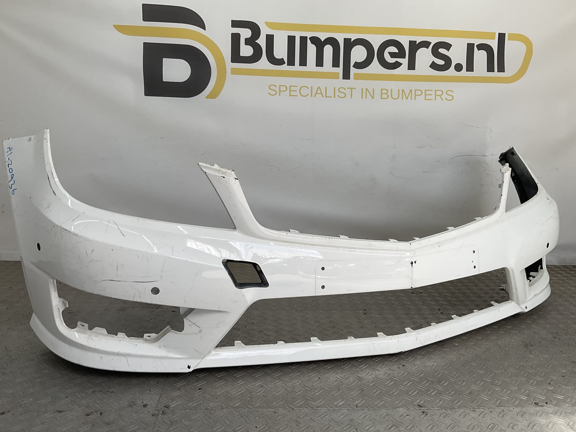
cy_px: 214
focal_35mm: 31
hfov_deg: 58.3
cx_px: 301
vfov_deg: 45.4
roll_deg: -1.3
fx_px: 516
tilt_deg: -9.9
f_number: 1.8
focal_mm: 3
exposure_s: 1/568
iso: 16
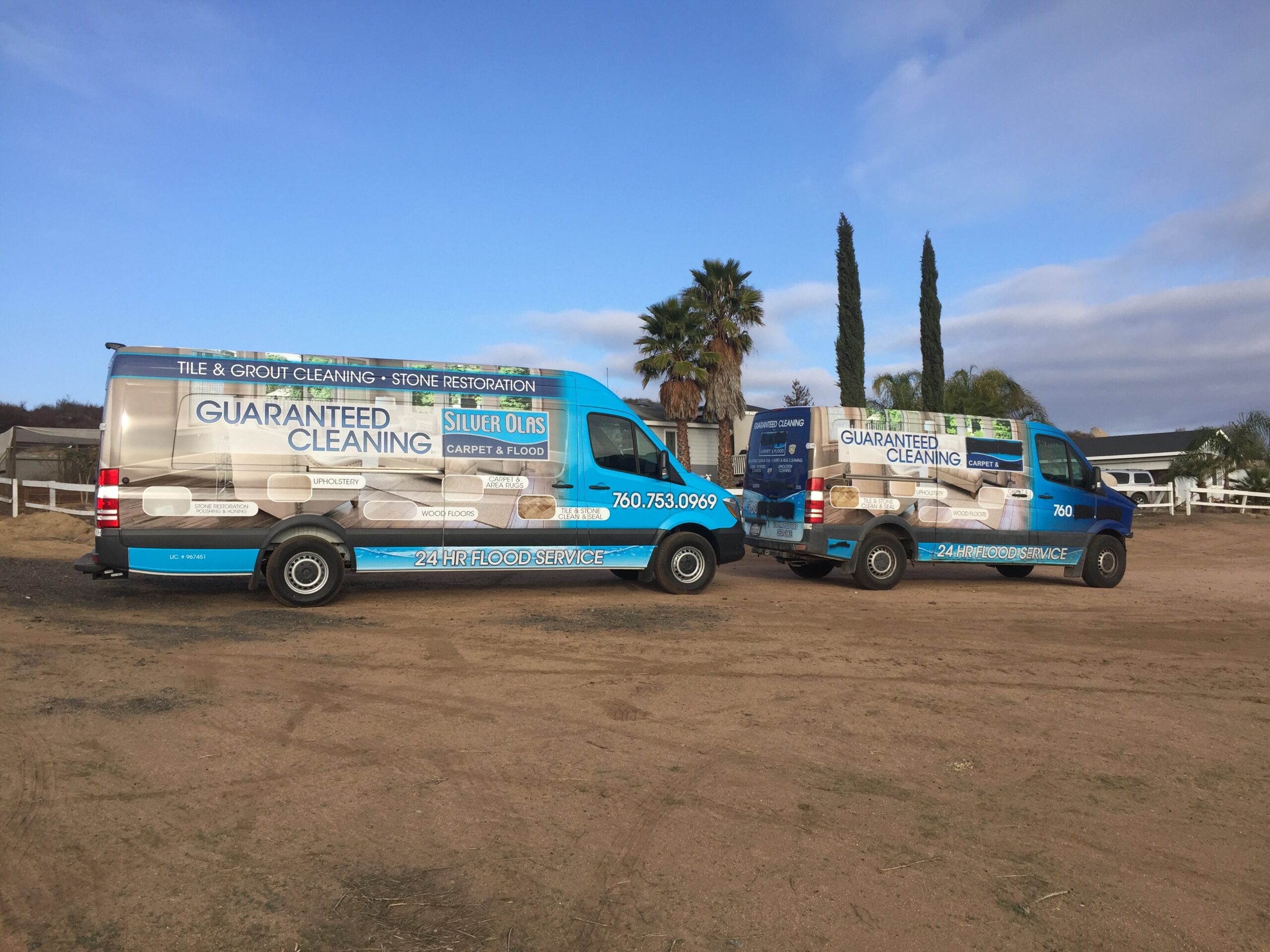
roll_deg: +0.8
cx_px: 635
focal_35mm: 29
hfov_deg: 61.7
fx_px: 1064
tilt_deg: +2.3
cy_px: 476
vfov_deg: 48.2
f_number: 2.2
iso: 32
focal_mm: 4.15
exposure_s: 1/1276
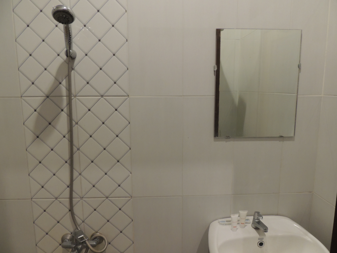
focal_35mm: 24
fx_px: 234
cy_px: 126
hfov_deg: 71.6
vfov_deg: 56.8
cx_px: 168
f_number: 3
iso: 500
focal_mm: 4.3
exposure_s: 1/8
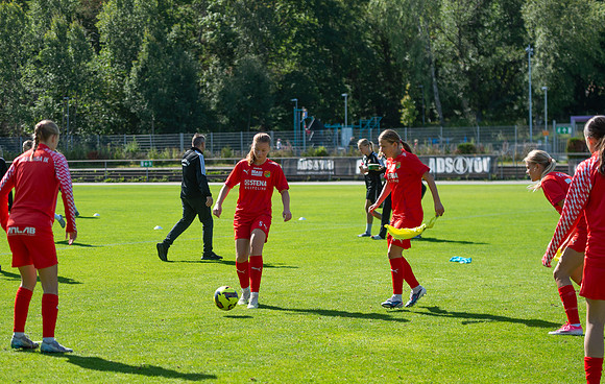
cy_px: 230
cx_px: 260
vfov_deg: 13.3
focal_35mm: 100
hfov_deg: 20.8
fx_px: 1648
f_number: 3.2
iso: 250
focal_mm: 86
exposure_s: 1/2500
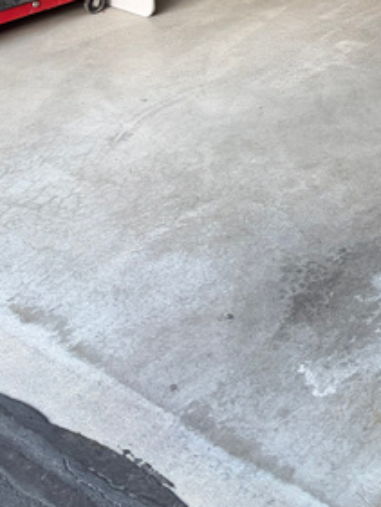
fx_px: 1041
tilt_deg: -10.0
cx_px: 493
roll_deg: -0.6
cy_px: -164
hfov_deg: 19.2
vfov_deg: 23.9
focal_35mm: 71
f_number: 1.6
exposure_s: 1/60
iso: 64
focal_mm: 5.96
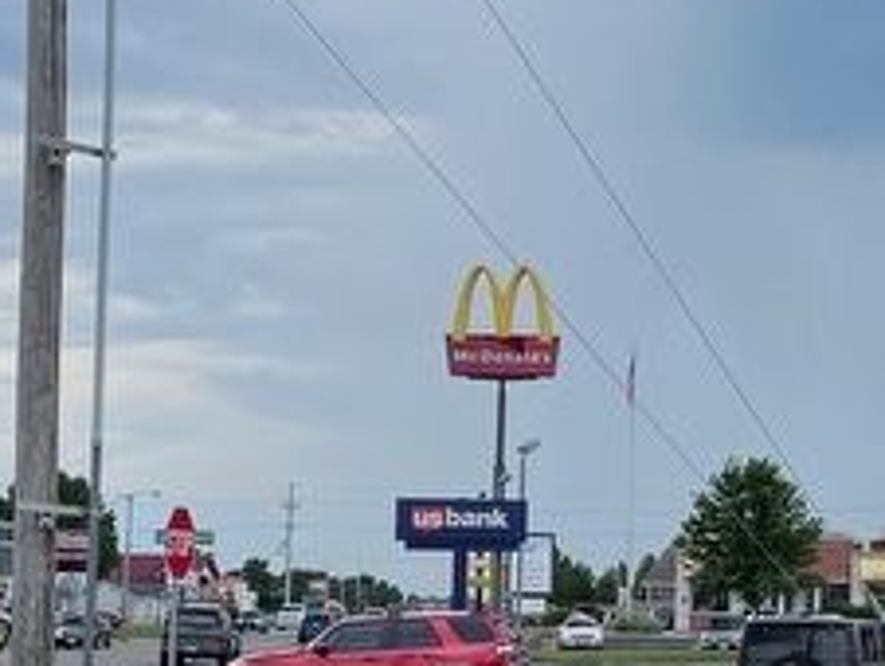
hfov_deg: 20.6
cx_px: 885
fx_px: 2355
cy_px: 494
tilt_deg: +4.9
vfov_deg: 16.0
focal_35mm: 92
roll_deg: -0.6
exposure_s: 1/1553
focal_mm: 4.2
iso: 32
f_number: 1.6
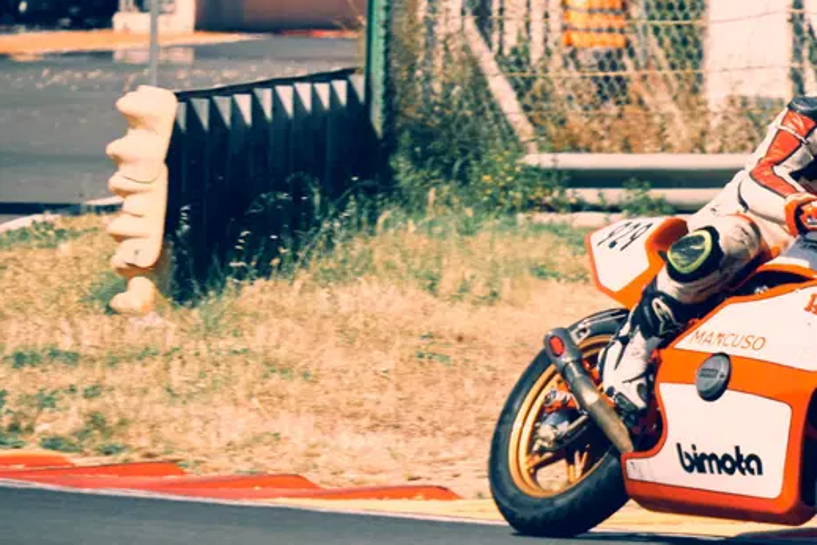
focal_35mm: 693
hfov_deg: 3.0
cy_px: 280
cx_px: 893
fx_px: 15726
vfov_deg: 2.0
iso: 200
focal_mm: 200
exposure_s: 1/1000
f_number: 5.6
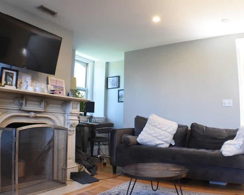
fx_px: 264
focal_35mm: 37
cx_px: 136
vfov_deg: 40.5
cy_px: 99
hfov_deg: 49.5
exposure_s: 1/20
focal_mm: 21
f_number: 11
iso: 800
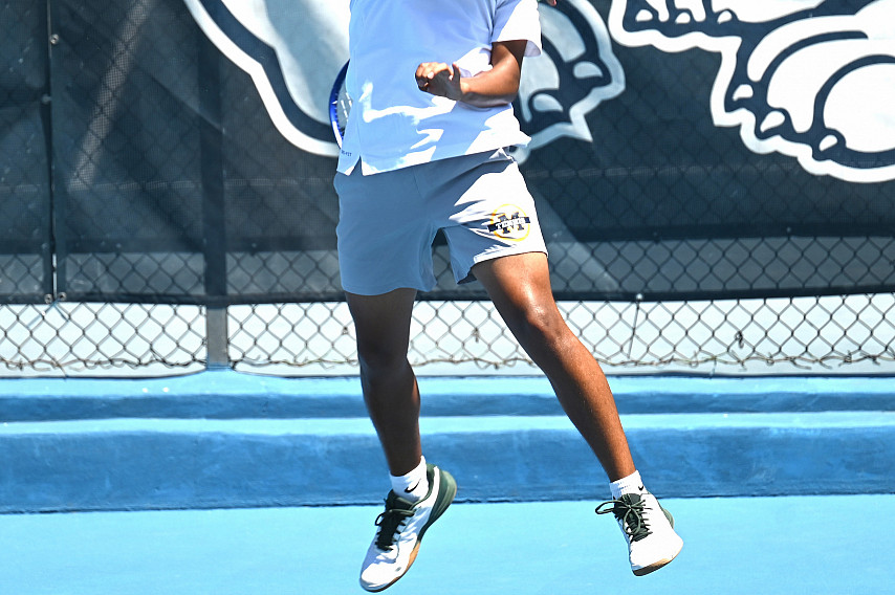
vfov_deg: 3.9
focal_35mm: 350
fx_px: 8694
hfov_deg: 5.9
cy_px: 298
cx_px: 448
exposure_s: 1/1000
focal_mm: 350
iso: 160
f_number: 5.3
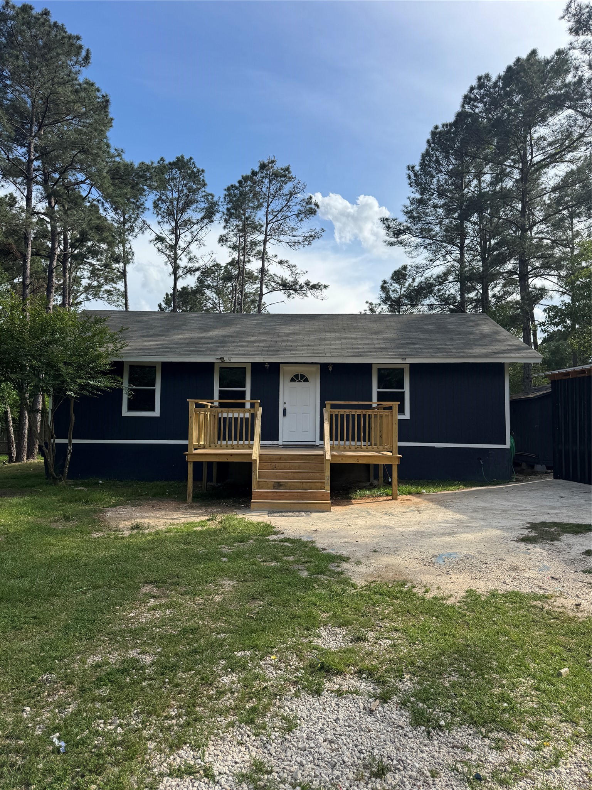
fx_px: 547
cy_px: 395
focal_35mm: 24
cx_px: 296
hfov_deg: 56.8
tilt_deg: +1.6
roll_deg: +0.1
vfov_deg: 71.6
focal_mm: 6.76
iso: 80
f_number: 1.78
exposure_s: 1/3096
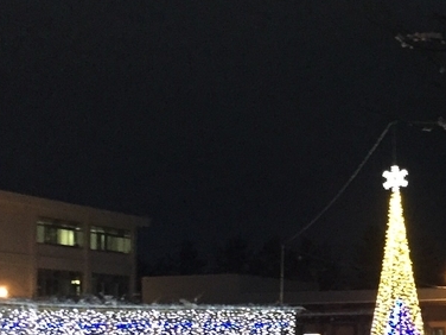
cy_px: 273
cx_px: 381
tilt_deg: +4.4
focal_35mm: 79
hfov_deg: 24.2
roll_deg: +0.5
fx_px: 1018
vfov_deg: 18.5
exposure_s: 1/20
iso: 250
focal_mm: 4.15
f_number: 2.2
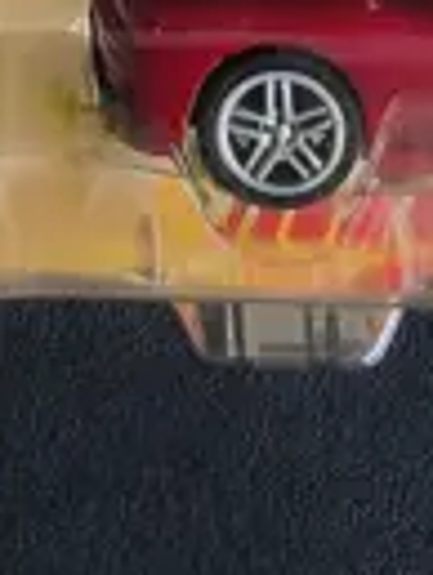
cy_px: -1105
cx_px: -9
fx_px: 3563
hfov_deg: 6.9
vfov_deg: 8.0
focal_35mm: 214
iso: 32
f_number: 2
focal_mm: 2.87
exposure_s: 1/147
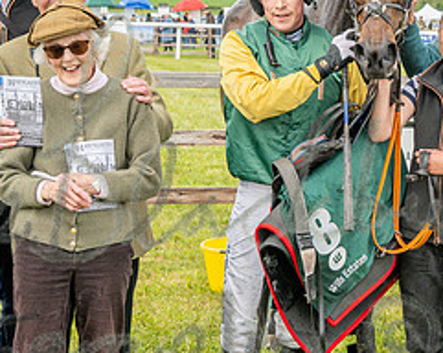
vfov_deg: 14.5
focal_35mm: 106
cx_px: 407
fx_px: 1388
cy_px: 130
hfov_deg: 17.8
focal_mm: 36
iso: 400
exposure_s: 1/800
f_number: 5
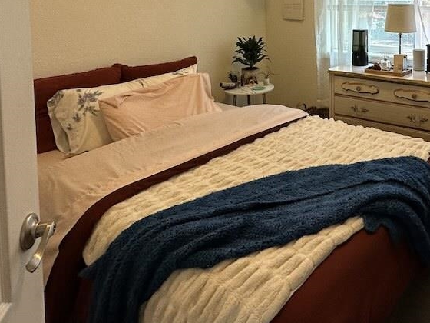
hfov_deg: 54.1
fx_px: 398
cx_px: 323
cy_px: 9
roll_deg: +0.6
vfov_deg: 39.6
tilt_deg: -2.8
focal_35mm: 32
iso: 125
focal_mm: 2.22
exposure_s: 1/120
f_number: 2.2
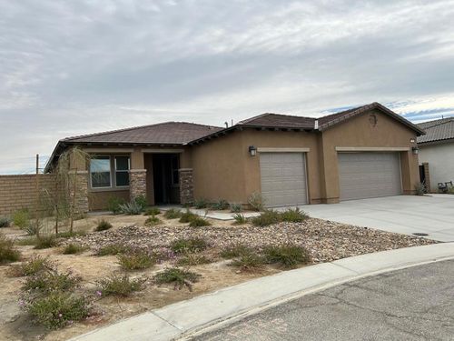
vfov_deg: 53.1
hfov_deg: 67.3
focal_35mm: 26
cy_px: 170
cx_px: 227
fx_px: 341
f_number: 1.5
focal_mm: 5.7
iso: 50
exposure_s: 1/4831
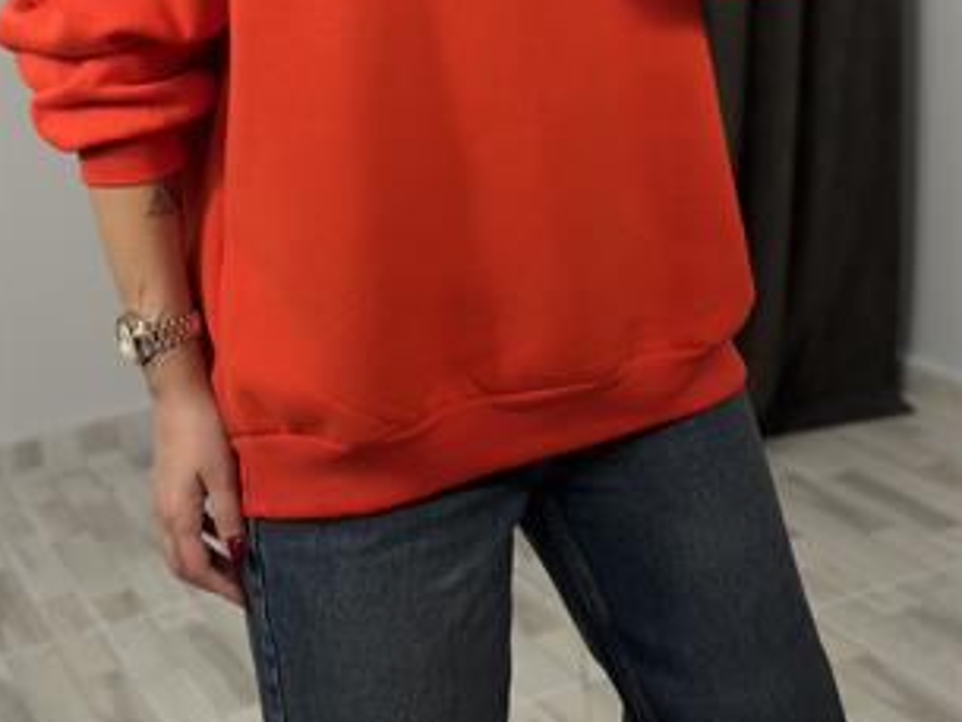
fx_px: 1807
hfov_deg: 29.8
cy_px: 134
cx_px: 476
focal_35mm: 65
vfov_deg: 22.3
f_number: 1.78
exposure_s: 1/100
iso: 125
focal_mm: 6.86
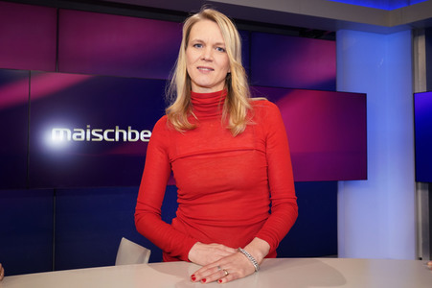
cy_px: 144
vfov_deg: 46.3
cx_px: 216
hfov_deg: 65.5
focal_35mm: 28
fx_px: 336
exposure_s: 1/125
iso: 2000
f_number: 5
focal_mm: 28
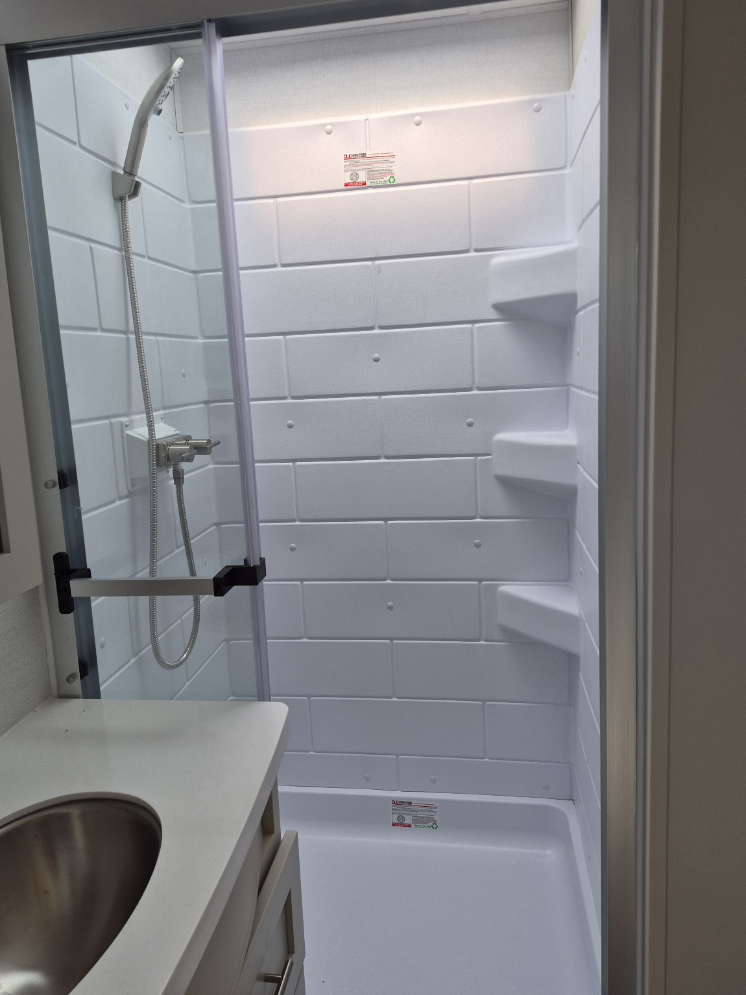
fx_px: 690
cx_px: 360
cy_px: 482
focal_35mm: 24
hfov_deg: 56.8
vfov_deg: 71.6
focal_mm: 5.4
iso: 80
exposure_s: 1/909
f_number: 1.8
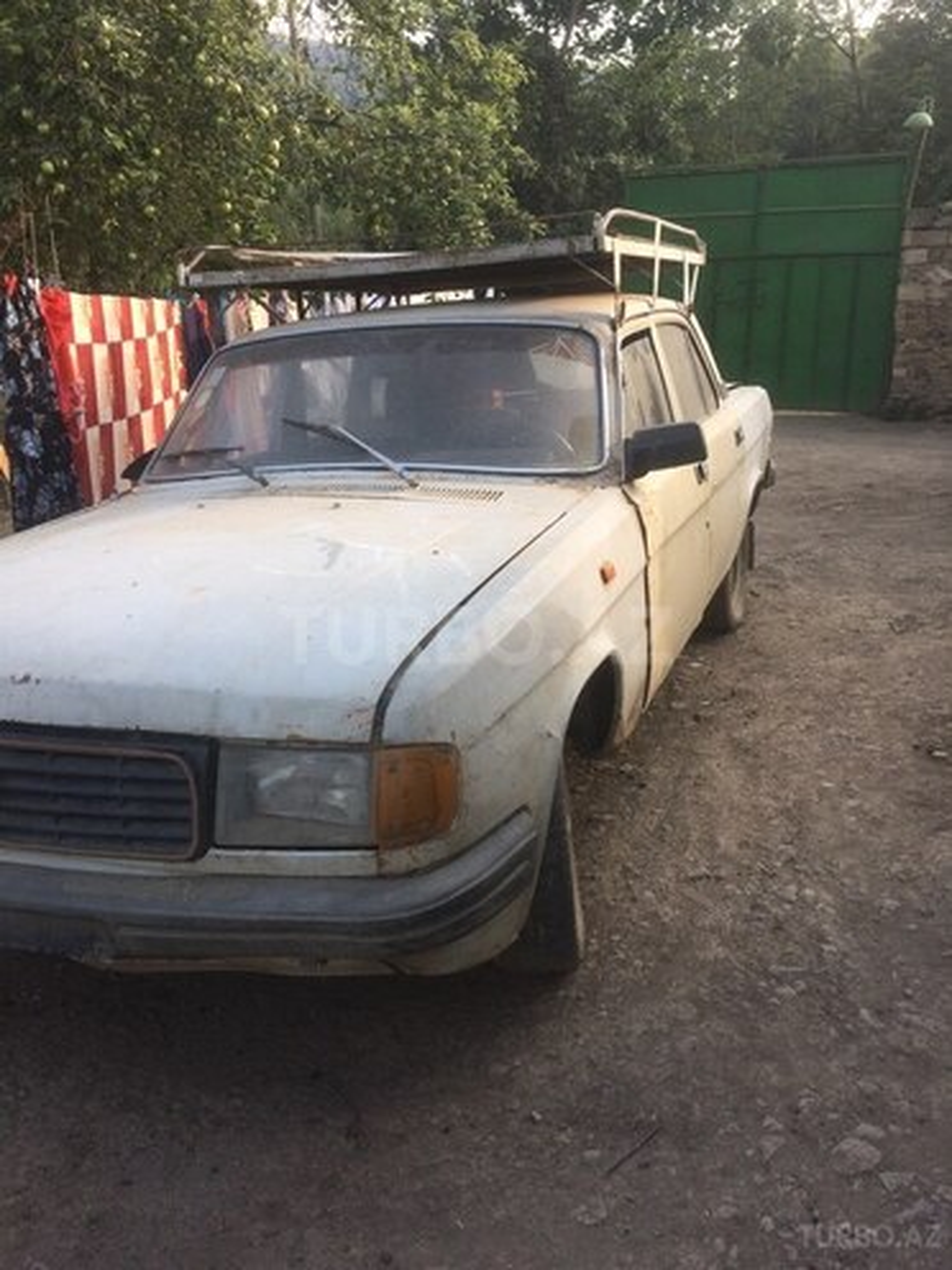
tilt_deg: -19.0
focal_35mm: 29
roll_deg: +0.7
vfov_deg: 61.7
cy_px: 635
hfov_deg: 48.2
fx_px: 1063
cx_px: 476
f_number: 2.2
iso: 32
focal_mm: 4.15
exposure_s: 1/380
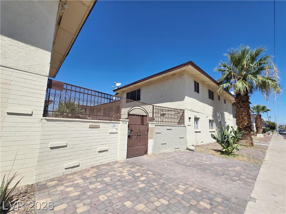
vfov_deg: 89.9
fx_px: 107
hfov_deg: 106.2
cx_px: 143
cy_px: 107
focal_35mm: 13
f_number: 2.2
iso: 50
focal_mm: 2.2
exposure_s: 1/3647
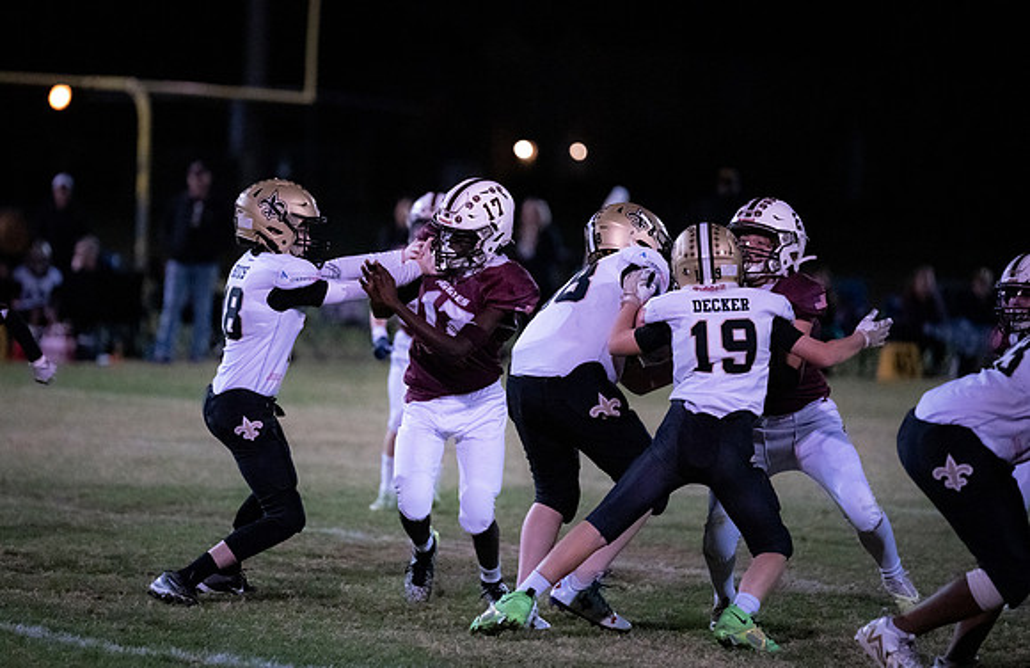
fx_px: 6641
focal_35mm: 234
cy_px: 284
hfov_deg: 8.9
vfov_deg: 5.8
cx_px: 454
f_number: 2.8
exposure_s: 1/1000
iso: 12800
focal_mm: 200
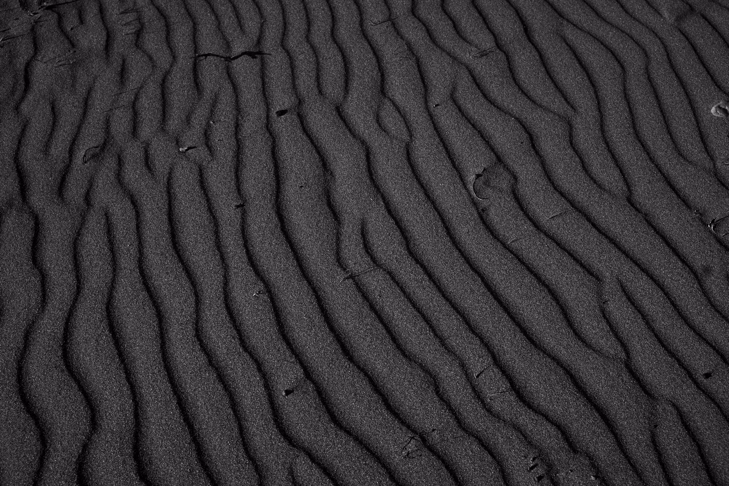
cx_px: 364
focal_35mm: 45
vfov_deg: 29.9
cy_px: 243
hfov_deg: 43.6
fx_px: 911
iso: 80
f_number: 6.3
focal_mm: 45
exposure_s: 1/500
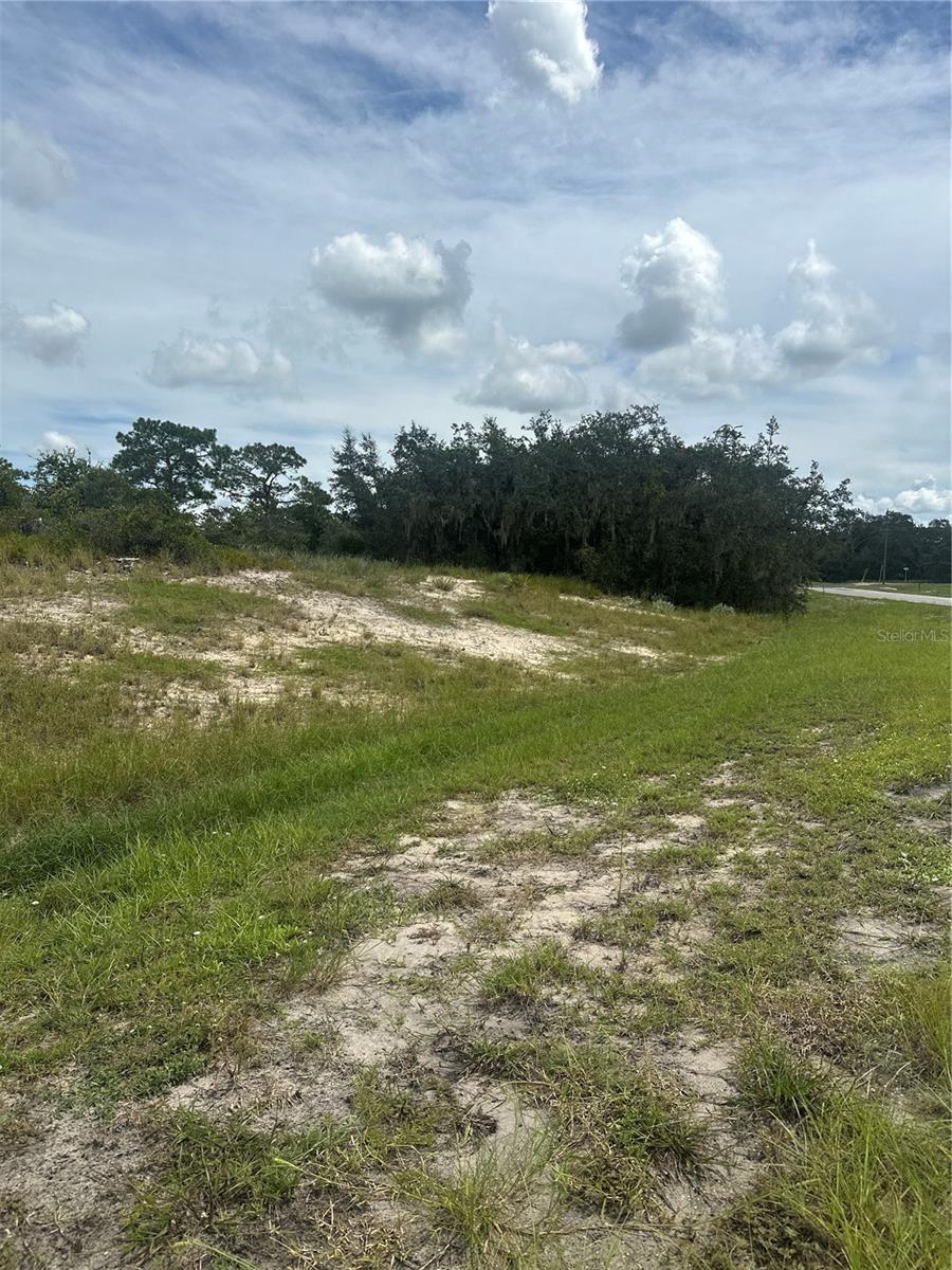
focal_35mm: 24
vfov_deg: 71.6
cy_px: 635
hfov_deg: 56.8
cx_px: 476
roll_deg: -1.1
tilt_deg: -3.4
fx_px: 880
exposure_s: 1/8929
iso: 80
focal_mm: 6.86
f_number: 1.78
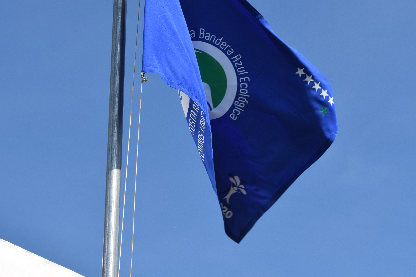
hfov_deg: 19.1
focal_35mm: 107
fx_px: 1236
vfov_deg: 12.8
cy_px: 86
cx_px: 266
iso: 200
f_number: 10
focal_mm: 48
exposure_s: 1/400
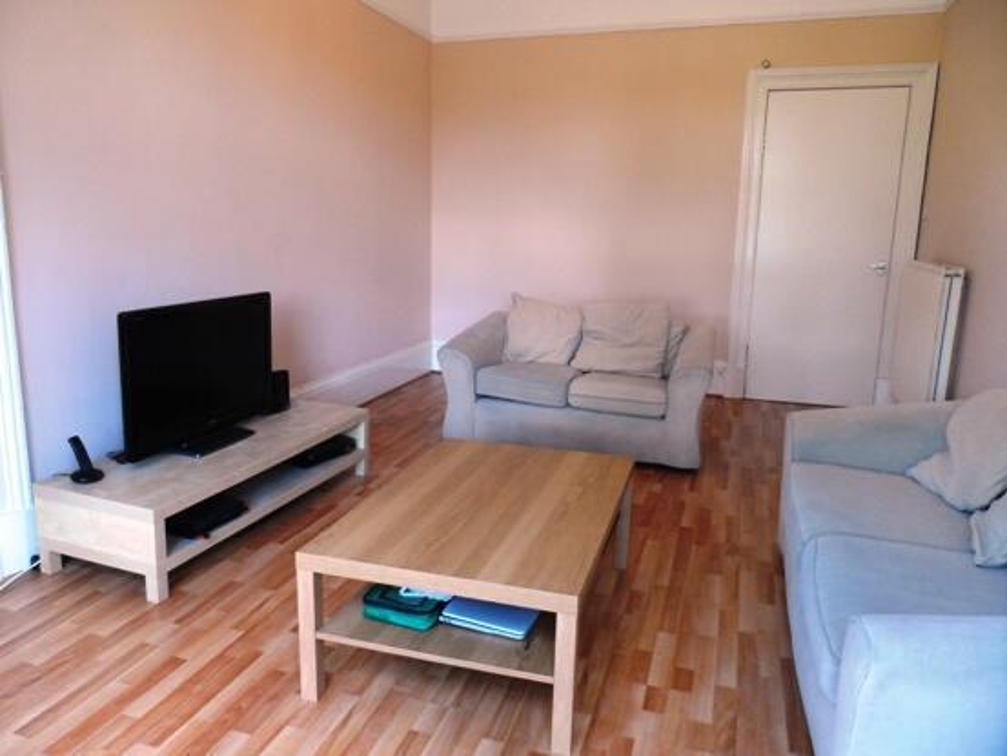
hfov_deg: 71.6
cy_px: 378
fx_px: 698
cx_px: 504
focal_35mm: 24
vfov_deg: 56.8
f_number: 3.2
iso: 200
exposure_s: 1/30
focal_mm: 4
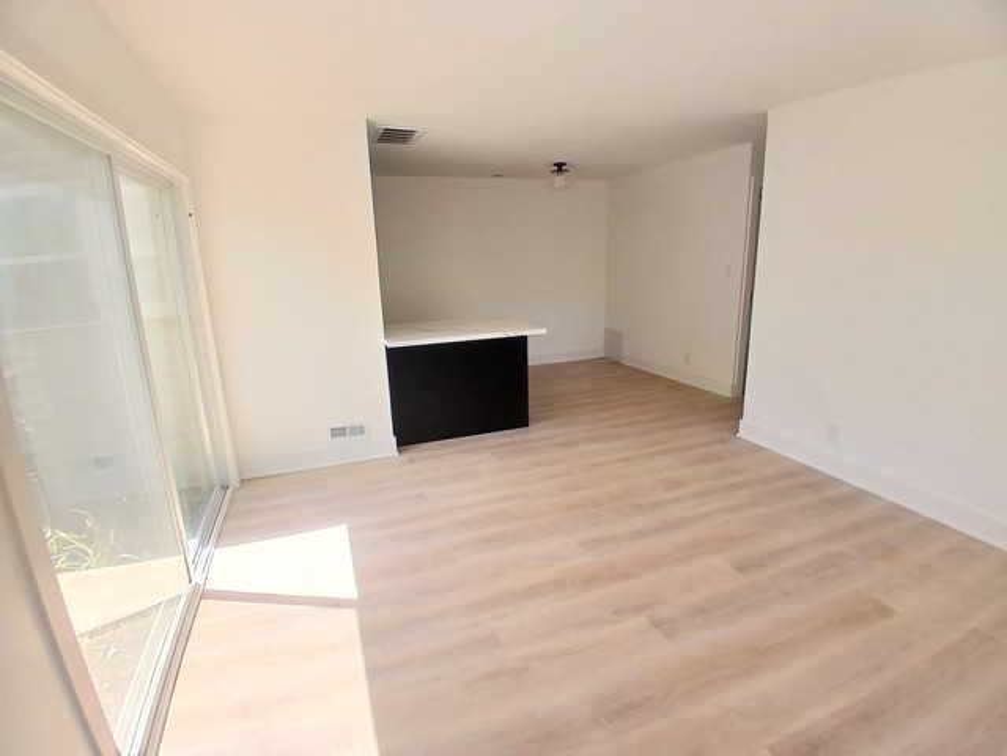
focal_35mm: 17
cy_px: 378
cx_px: 504
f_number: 2.2
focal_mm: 1.4
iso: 64
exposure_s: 1/60
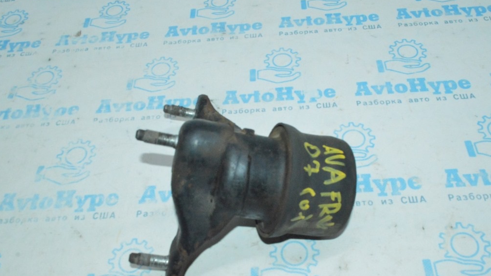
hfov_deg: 56.6
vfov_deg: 33.7
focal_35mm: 35
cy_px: 152
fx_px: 456
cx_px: 243
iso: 5600
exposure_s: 1/200
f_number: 16
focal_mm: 22
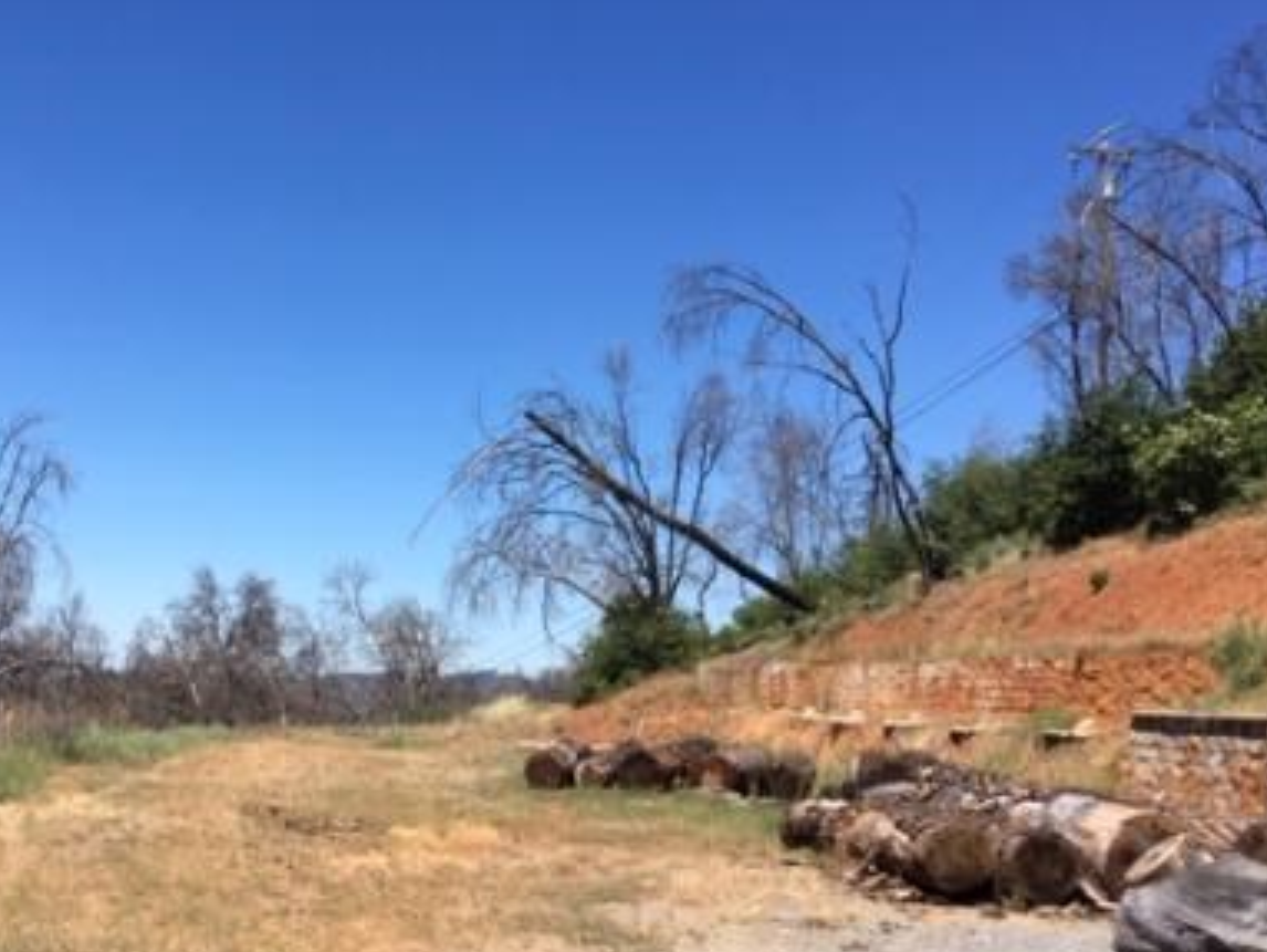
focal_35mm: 44
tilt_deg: -0.4
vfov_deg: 32.4
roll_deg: -2.3
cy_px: 688
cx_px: 451
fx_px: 1611
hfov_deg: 42.5
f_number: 2.2
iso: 25
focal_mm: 4.15
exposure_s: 1/1748
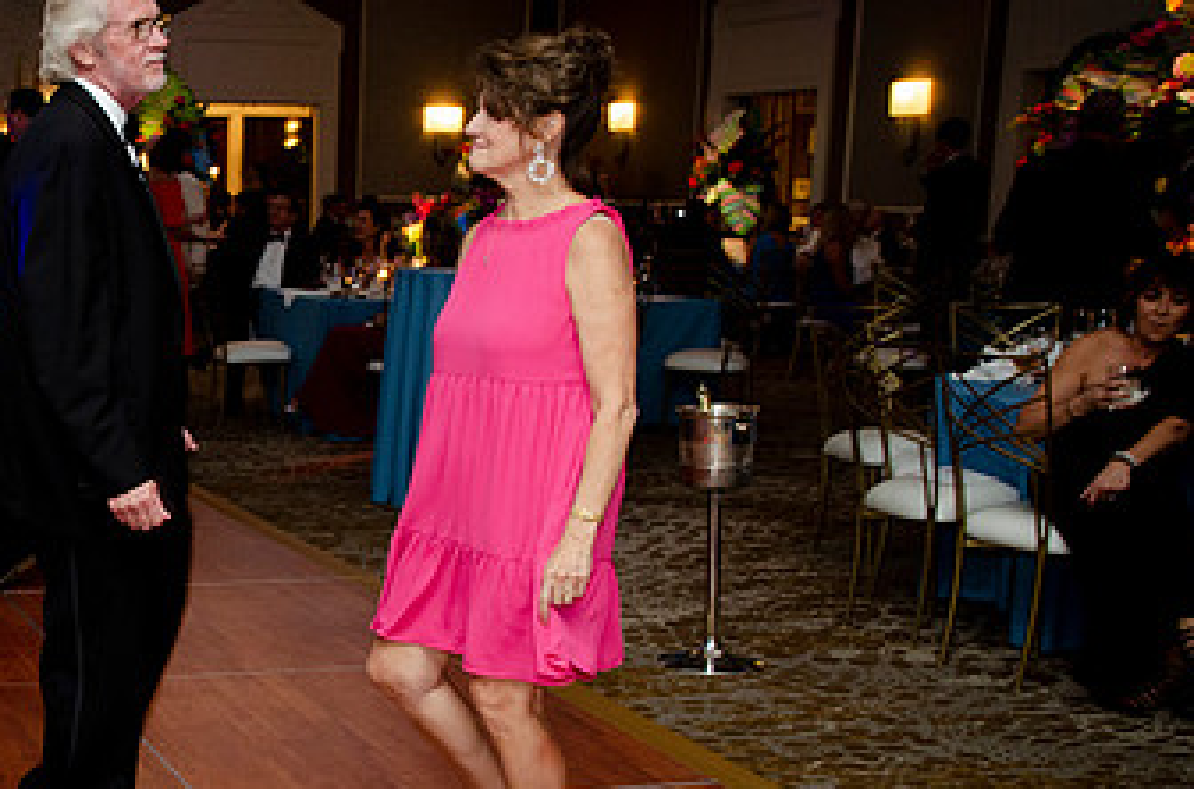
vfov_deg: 23.6
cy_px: 483
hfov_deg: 33.7
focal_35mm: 57
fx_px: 1885
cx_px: 171
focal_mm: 22
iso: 1250
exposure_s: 1/40
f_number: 3.5
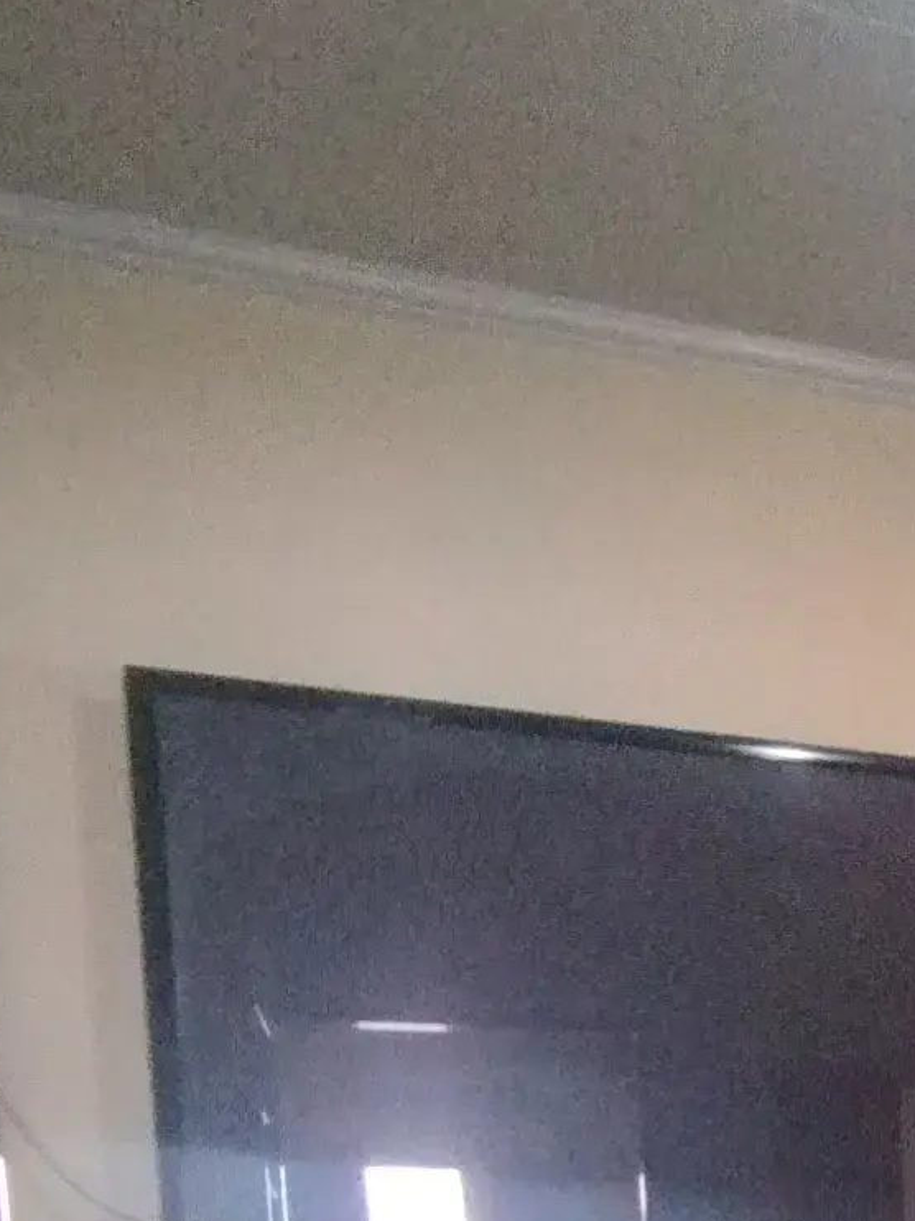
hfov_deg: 17.0
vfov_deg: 24.9
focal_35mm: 66
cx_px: 1779
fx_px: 2327
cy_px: 1652
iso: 200
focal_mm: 1.65
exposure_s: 1/30
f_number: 2.2
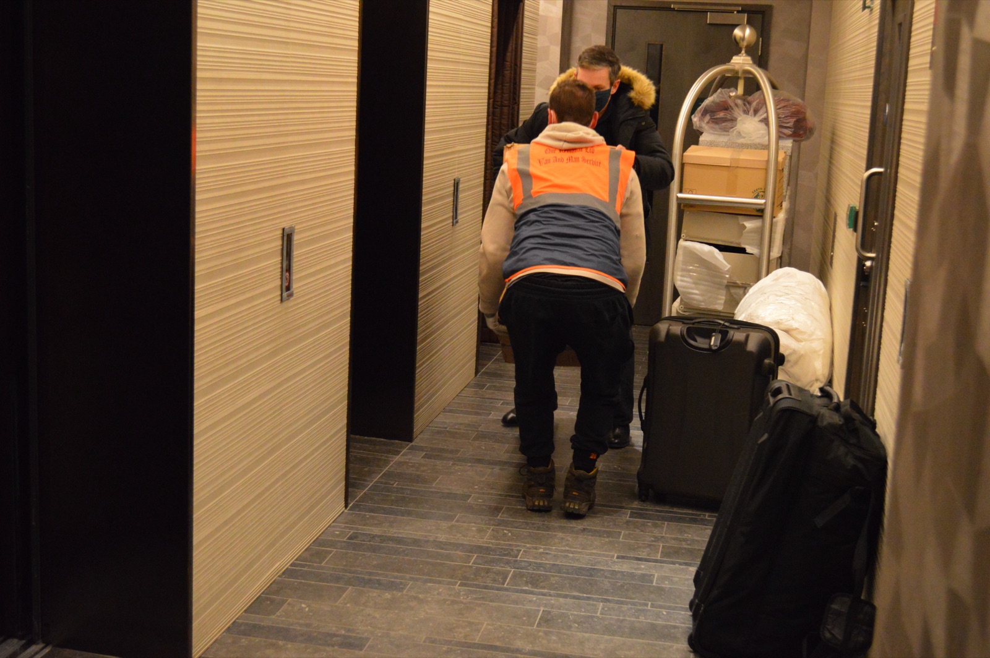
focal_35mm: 48
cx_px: 495
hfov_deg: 41.1
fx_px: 1319
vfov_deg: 28.0
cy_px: 329
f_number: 4.8
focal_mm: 32
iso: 3200
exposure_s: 1/125
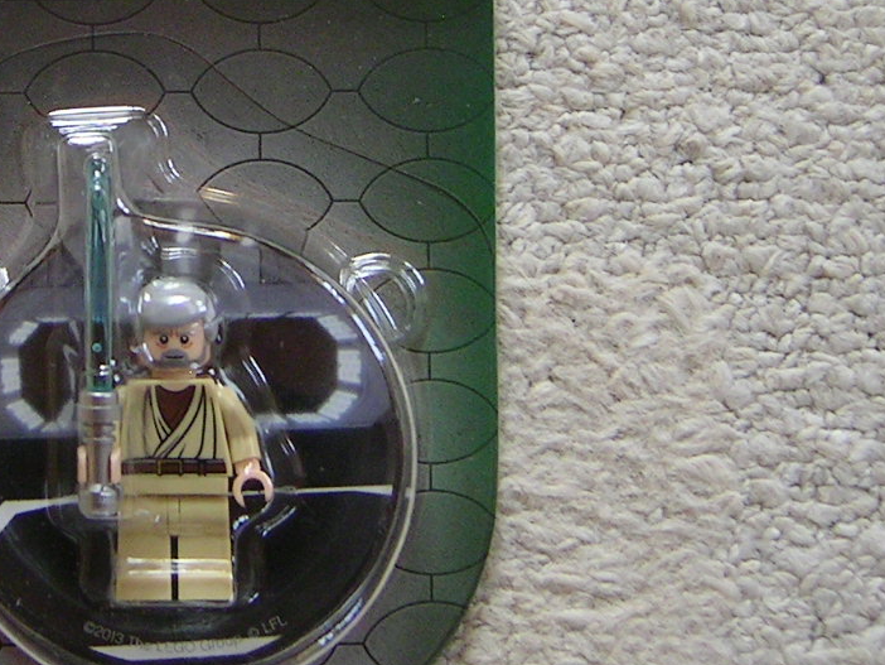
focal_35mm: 82
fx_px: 2097
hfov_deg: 23.3
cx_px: 103
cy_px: 105
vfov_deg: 17.8
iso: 100
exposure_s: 1/32.7
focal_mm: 5.6
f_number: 2.8
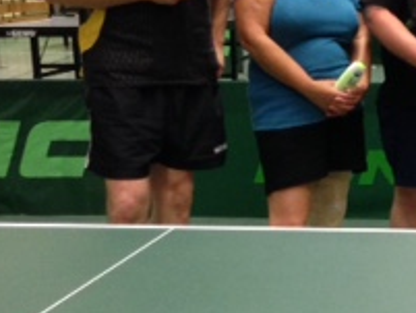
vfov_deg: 14.1
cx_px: 501
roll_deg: +1.7
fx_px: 1263
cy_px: 205
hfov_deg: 17.8
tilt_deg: -10.7
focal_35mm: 105
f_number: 2.4
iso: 160
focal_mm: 4.12
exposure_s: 1/20
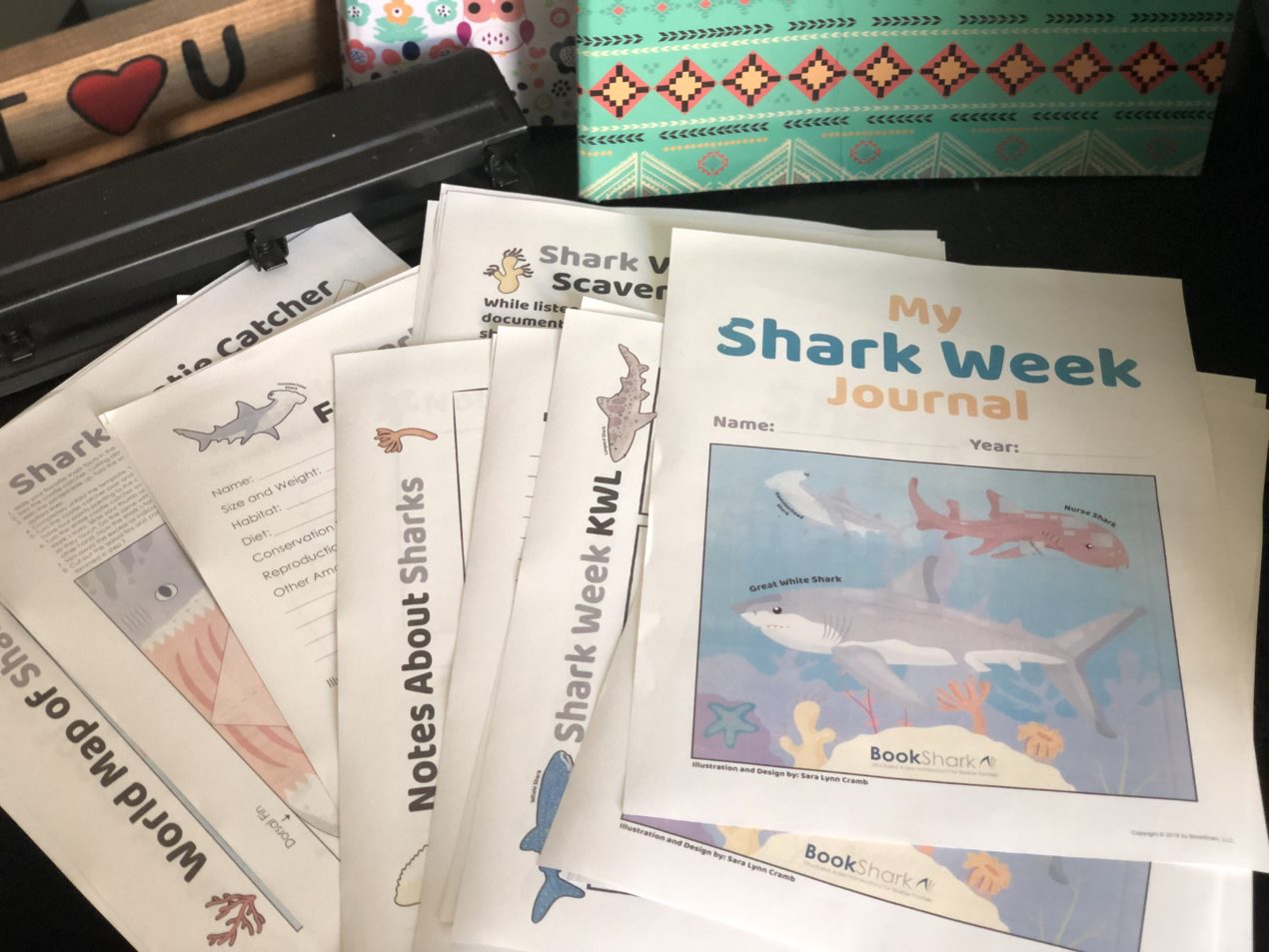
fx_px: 1907
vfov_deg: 28.0
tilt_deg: -49.7
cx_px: 634
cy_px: 476
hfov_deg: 36.8
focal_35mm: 52
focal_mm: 6
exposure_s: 1/30
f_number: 2.4
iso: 100
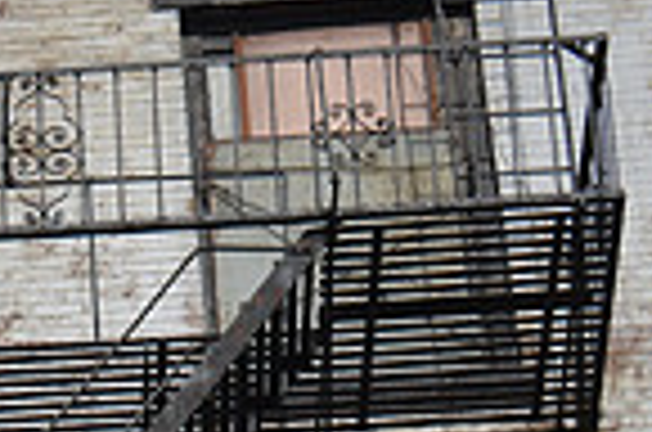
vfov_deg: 4.7
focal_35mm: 288
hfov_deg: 7.0
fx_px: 5205
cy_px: 828
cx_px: -387
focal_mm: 48
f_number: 8
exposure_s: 1/250
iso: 200
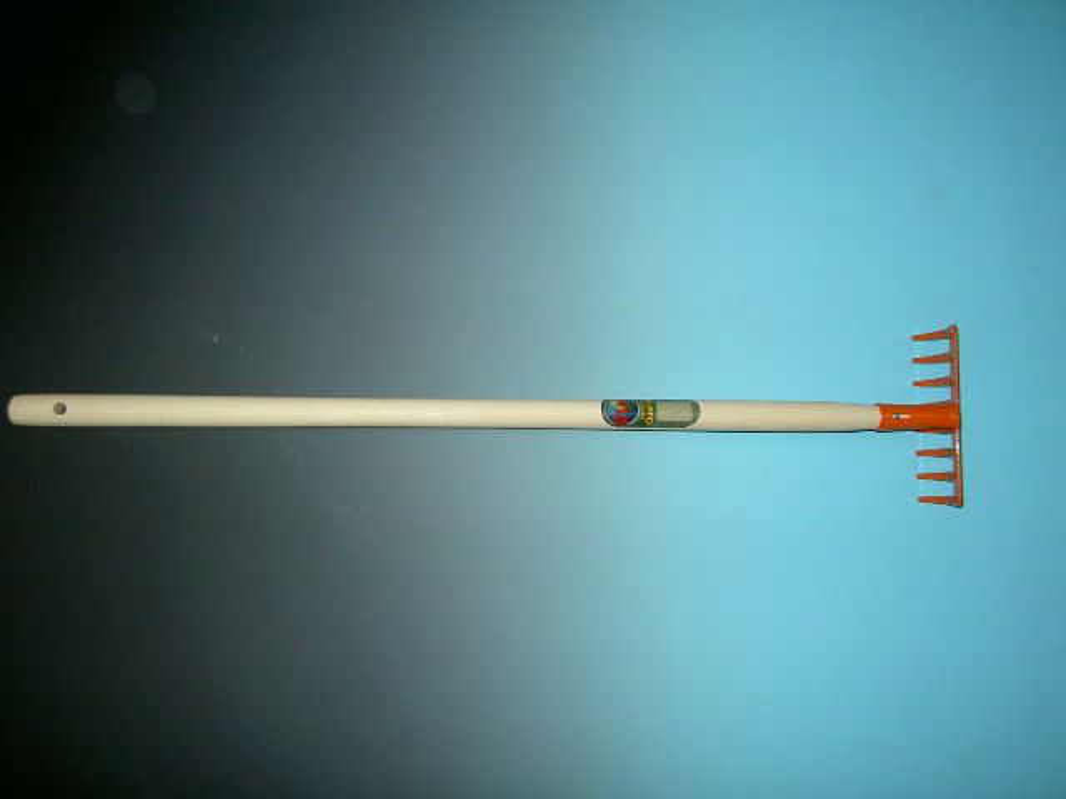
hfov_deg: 54.0
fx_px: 1047
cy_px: 400
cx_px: 533
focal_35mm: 34
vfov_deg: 41.8
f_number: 2.8
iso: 100
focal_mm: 5.6
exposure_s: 1/60
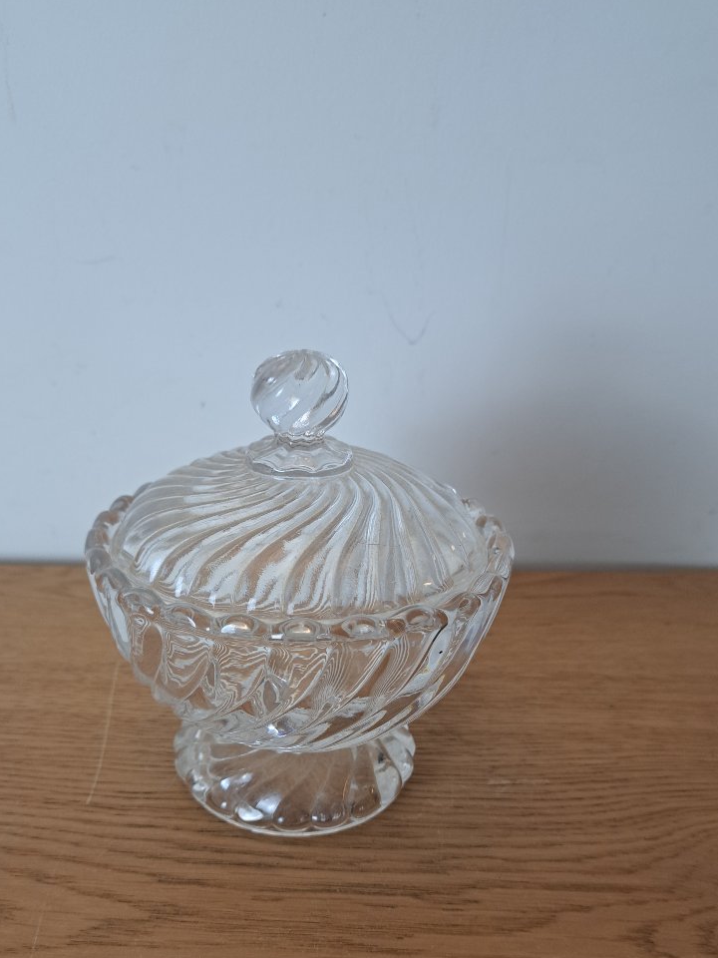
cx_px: 280
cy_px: 561
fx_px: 830
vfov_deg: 59.6
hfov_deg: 46.5
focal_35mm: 30
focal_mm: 5.23
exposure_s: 1/50
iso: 125
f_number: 1.8
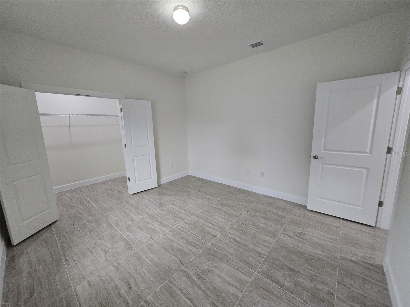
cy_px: 154
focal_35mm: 13
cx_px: 205
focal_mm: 1.7
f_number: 2.2
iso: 160
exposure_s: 1/60
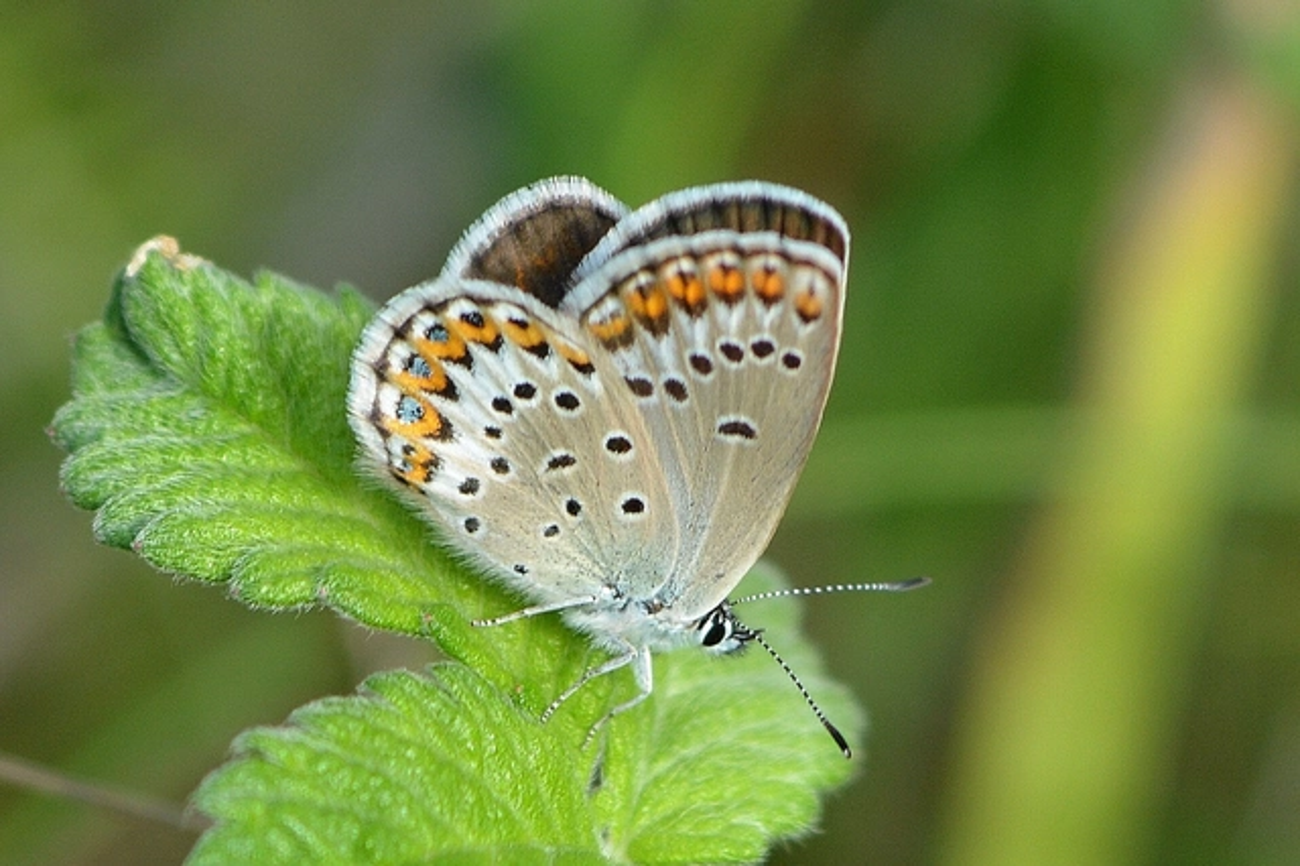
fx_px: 6496
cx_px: 650
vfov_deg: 7.6
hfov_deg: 11.4
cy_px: 433
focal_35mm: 180
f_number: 5.6
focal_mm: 120
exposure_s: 1/500
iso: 250
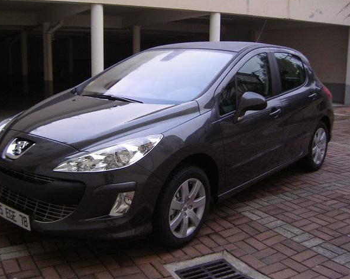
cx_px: 163
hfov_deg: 47.9
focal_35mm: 38
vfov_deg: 39.1
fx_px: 393
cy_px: 138
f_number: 2.8
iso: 100
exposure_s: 1/33
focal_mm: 5.6
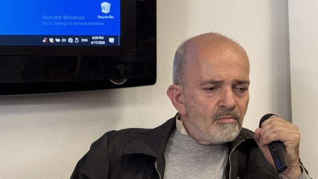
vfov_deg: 6.2
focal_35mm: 197
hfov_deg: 10.9
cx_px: 214
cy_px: 125
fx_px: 1661
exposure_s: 1/50
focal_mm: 15.66
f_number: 2.8
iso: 400
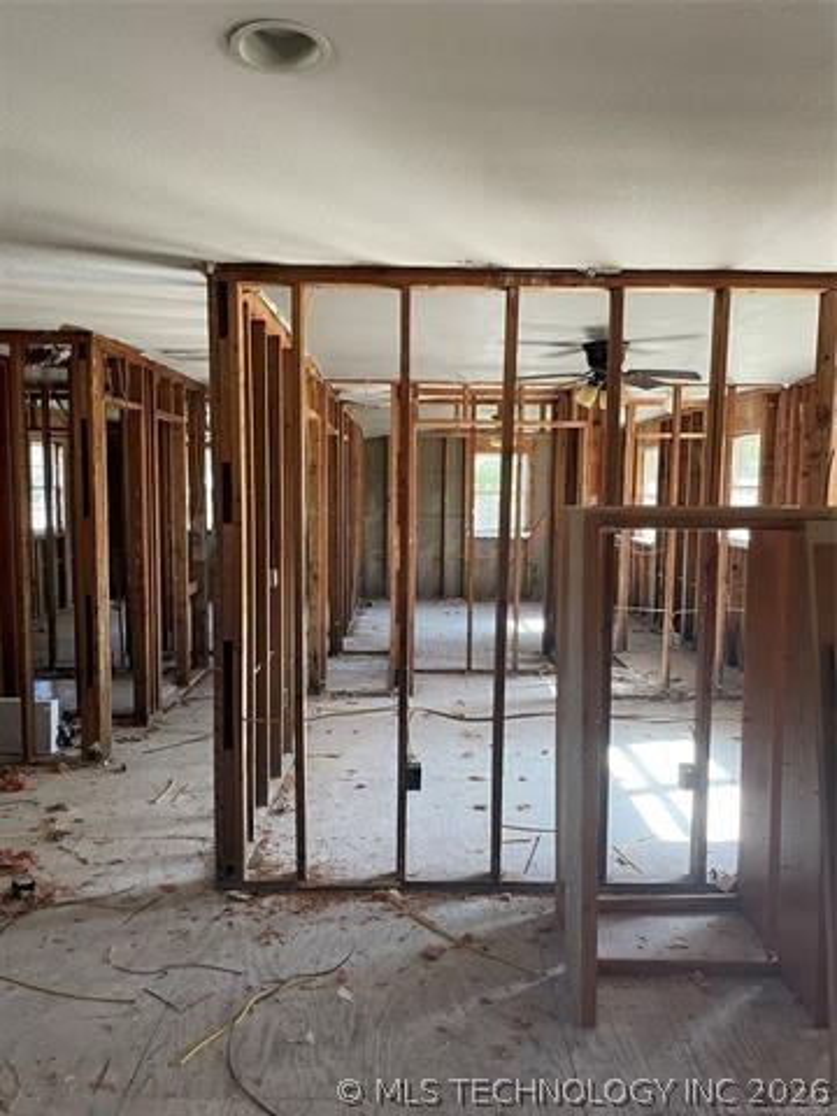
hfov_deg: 53.1
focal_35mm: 26
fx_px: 838
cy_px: 558
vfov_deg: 67.3
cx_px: 418
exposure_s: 1/97
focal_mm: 4.2
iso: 125
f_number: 1.6
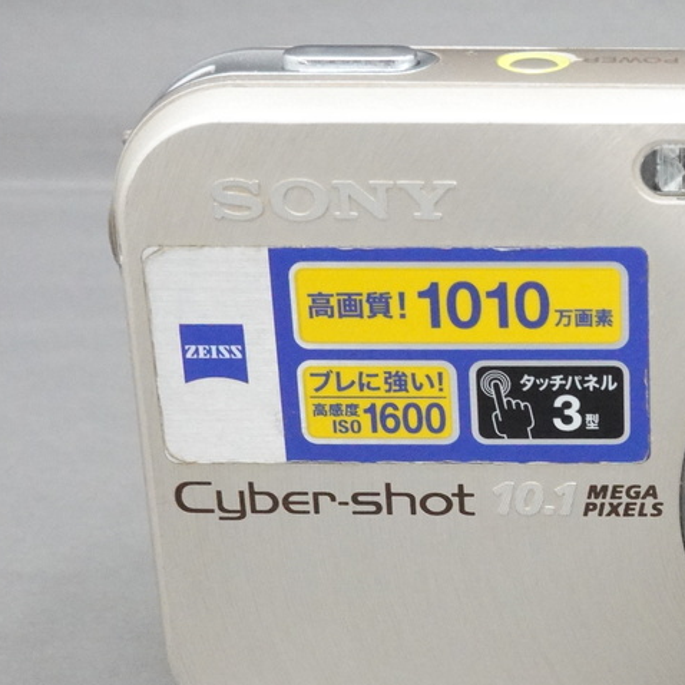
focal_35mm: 96
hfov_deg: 17.6
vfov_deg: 18.1
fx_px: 2149
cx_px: 729
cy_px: 385
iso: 3200
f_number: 8
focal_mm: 16.54
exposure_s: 1/50
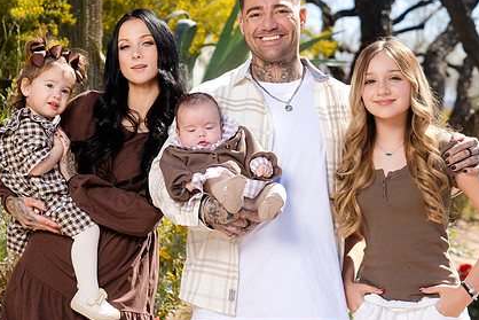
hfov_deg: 20.4
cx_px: 248
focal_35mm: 100
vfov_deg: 13.7
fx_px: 1331
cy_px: 116
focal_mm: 72
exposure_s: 1/250
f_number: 5.6
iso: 80
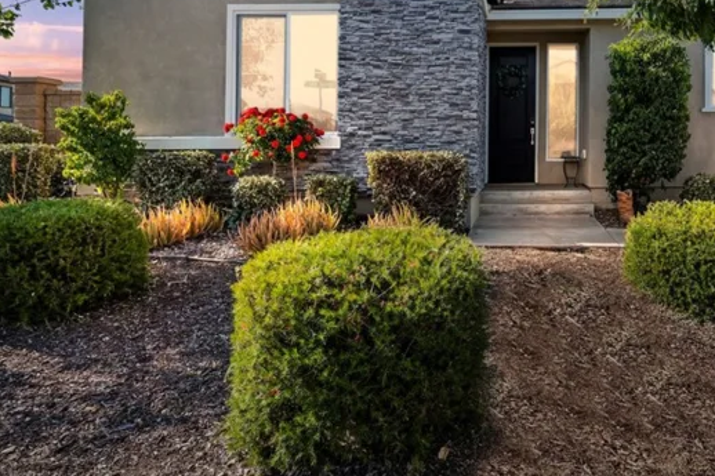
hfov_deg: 67.7
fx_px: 516
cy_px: 134
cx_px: 469
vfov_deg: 48.1
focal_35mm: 26
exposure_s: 1/100
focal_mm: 16
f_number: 11
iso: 500
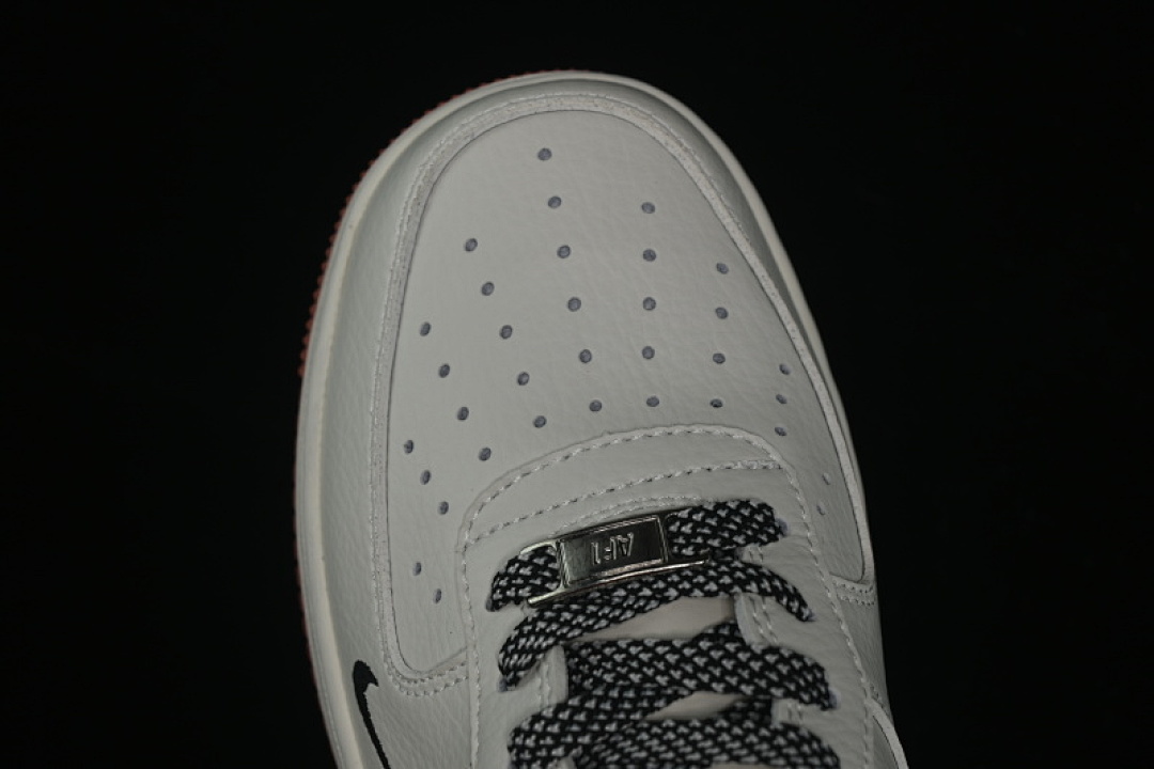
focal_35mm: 75
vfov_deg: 18.2
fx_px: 2404
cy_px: 384
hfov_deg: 27.0
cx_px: 577
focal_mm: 50
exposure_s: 1/60
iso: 160
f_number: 6.3
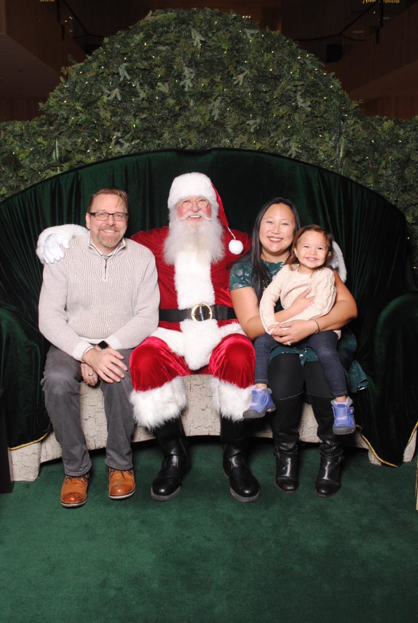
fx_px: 624
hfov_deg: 37.0
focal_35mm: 36
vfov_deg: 53.0
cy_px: 312
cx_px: 209
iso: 200
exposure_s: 1/80
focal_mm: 24
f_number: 6.3
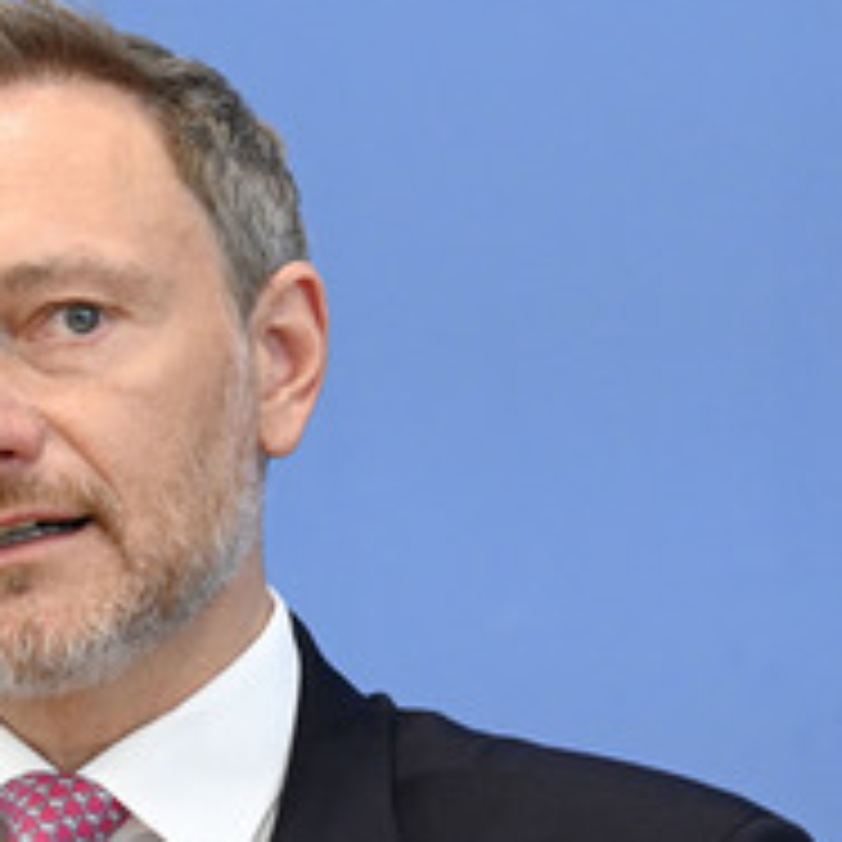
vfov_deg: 6.3
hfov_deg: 6.3
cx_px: -16
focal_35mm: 277
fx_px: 7623
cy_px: 608
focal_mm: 135
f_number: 6.3
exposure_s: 1/640
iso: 5000
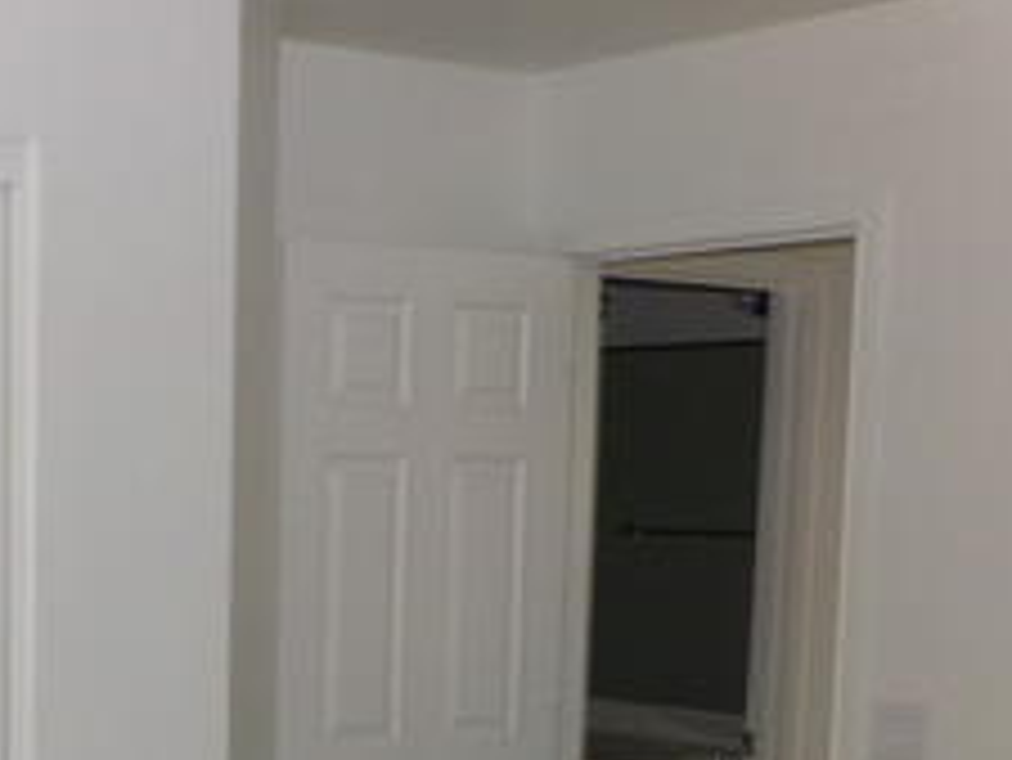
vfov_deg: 18.8
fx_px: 2194
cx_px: -49
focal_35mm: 75
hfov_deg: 24.5
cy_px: 854
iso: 200
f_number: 3.4
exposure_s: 1/34
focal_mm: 5.9
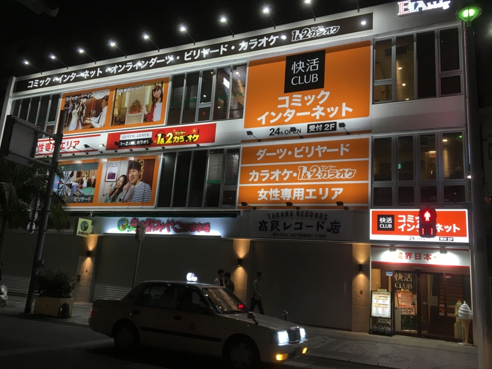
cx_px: 240
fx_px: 426
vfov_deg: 46.8
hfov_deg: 60.0
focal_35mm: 30
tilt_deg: +13.1
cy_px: 180
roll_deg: -4.0
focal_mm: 4.15
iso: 32
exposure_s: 1/30
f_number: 2.2
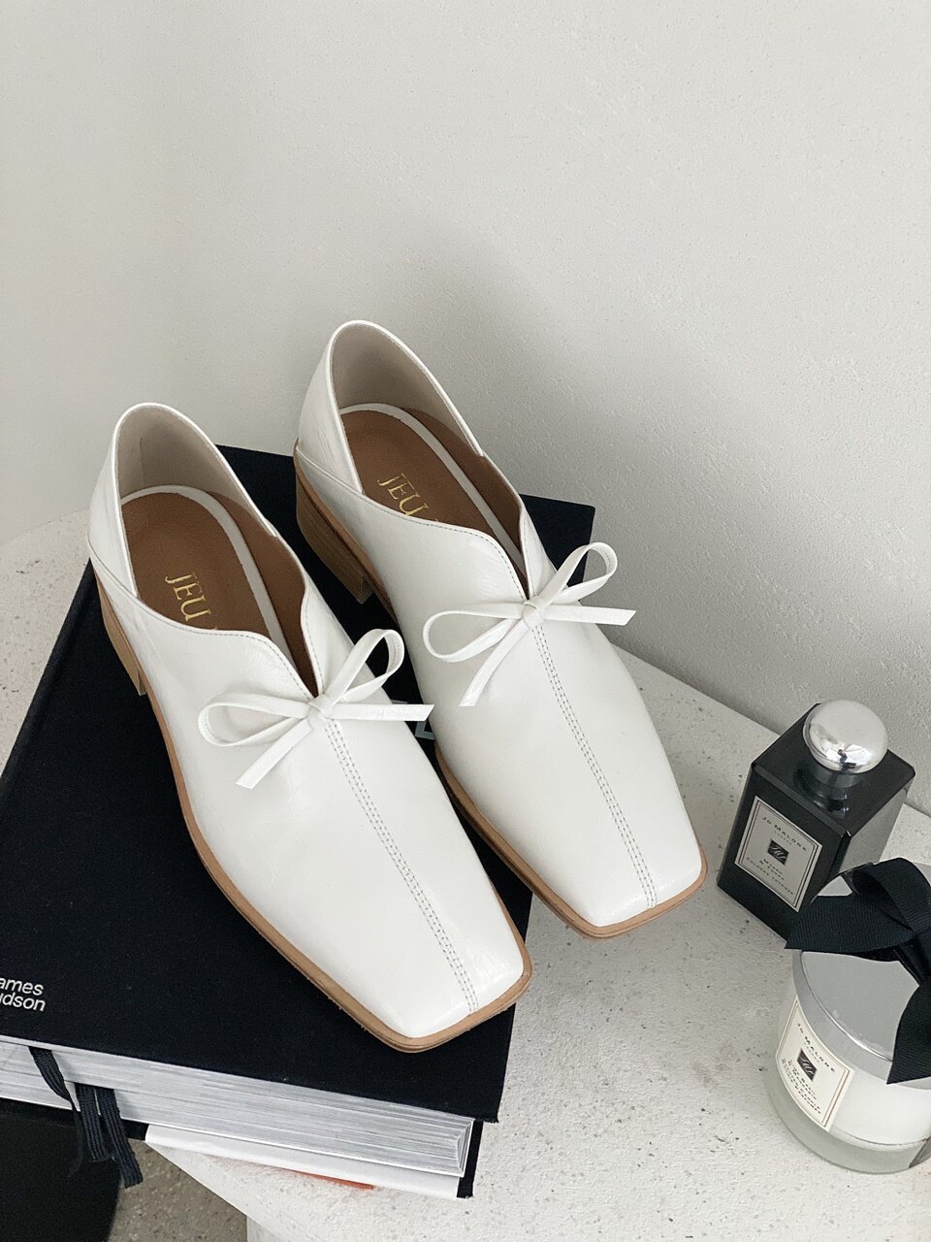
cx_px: 466
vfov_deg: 36.8
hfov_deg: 28.0
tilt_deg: -48.8
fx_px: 1865
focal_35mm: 52
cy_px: 621
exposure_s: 1/122
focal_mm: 6
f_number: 2
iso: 160
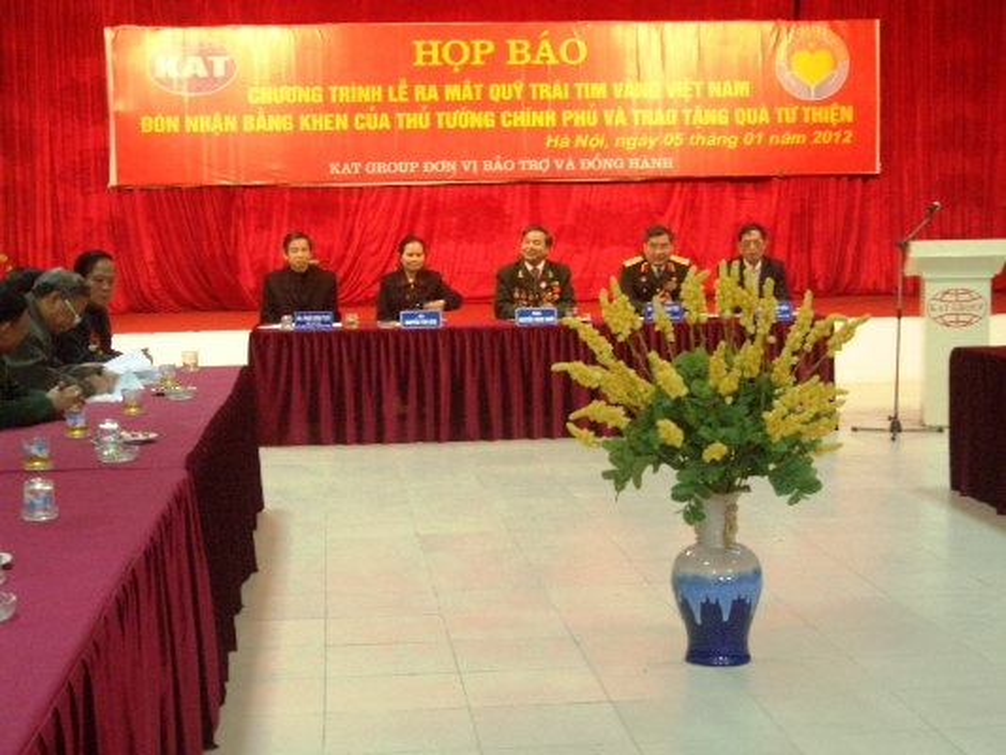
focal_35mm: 62
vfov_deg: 23.7
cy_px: 378
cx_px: 503
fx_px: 1802
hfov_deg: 31.2
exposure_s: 1/13
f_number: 3.5
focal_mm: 10.2
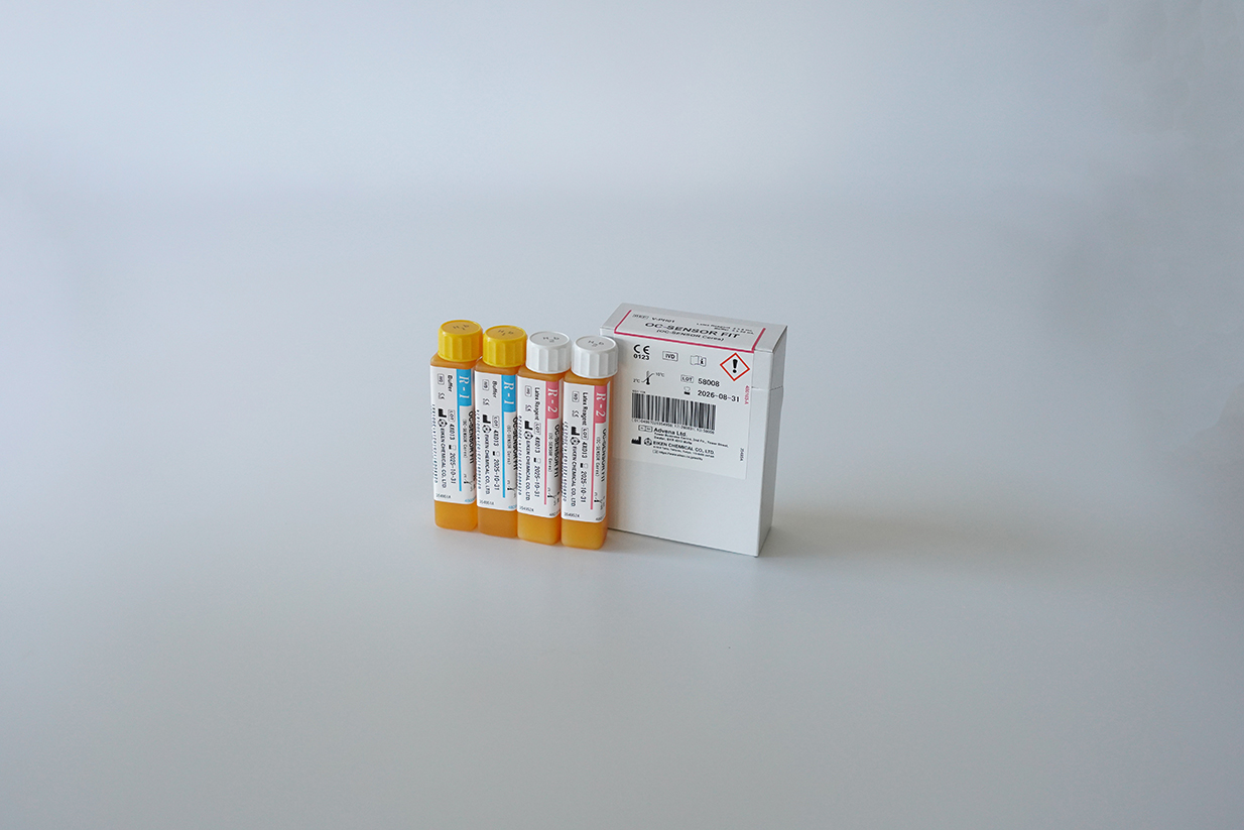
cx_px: 622
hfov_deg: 46.4
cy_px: 415
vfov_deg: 31.9
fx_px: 1451
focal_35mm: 42
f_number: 3.5
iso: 1250
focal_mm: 28
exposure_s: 1/800
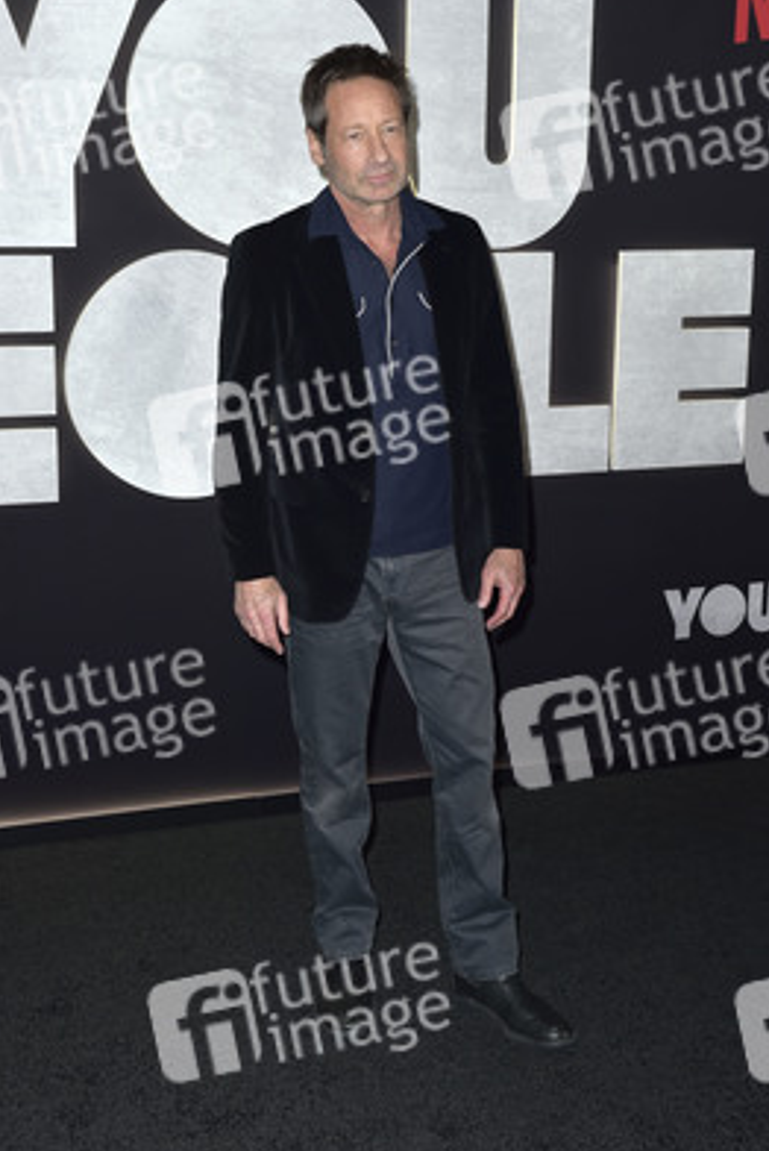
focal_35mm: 51
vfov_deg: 38.9
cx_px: 386
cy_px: 573
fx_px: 1631
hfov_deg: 26.5
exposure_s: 1/250
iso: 500
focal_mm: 50
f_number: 6.3
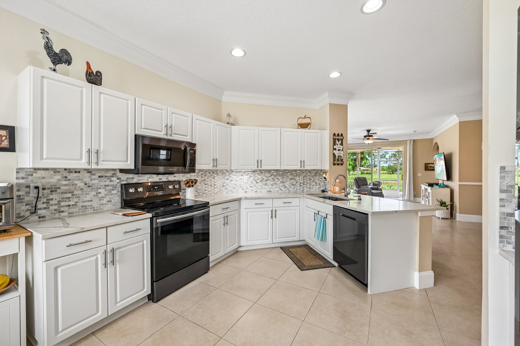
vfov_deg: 81.2
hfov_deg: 104.3
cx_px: 260
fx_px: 202
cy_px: 173
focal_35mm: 14
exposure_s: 1/400
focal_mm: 14
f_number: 8
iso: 2500
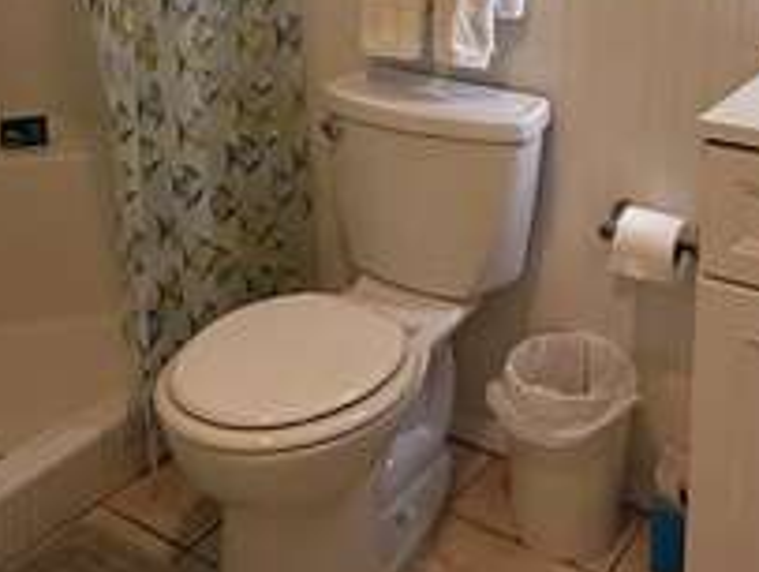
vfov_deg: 28.3
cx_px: 477
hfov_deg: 40.1
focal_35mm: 47
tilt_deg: -5.3
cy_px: -49
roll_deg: -0.1
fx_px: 1032
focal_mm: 2.22
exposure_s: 1/120
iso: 250
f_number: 2.2
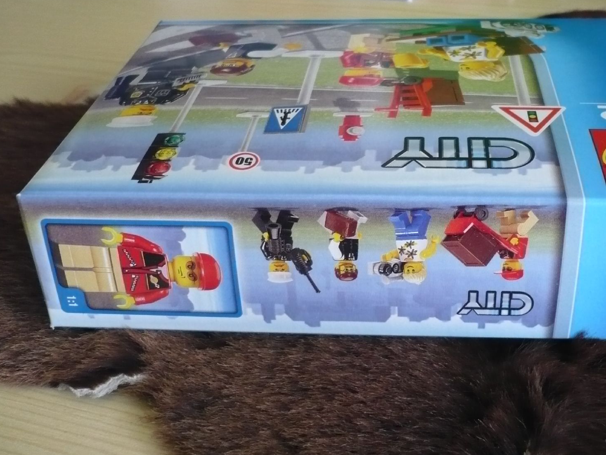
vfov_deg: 30.8
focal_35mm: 47
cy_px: 189
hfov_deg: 40.3
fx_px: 823
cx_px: 357
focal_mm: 5.8
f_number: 2.8
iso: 250
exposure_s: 1/125
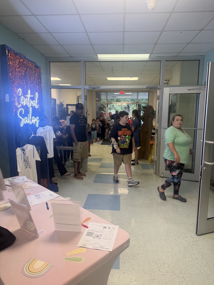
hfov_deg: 56.8
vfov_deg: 71.6
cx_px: 107
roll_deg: +0.6
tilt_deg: -9.5
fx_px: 198
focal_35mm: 24
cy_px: 142
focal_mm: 6.76
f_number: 1.78
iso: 160
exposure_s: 1/120
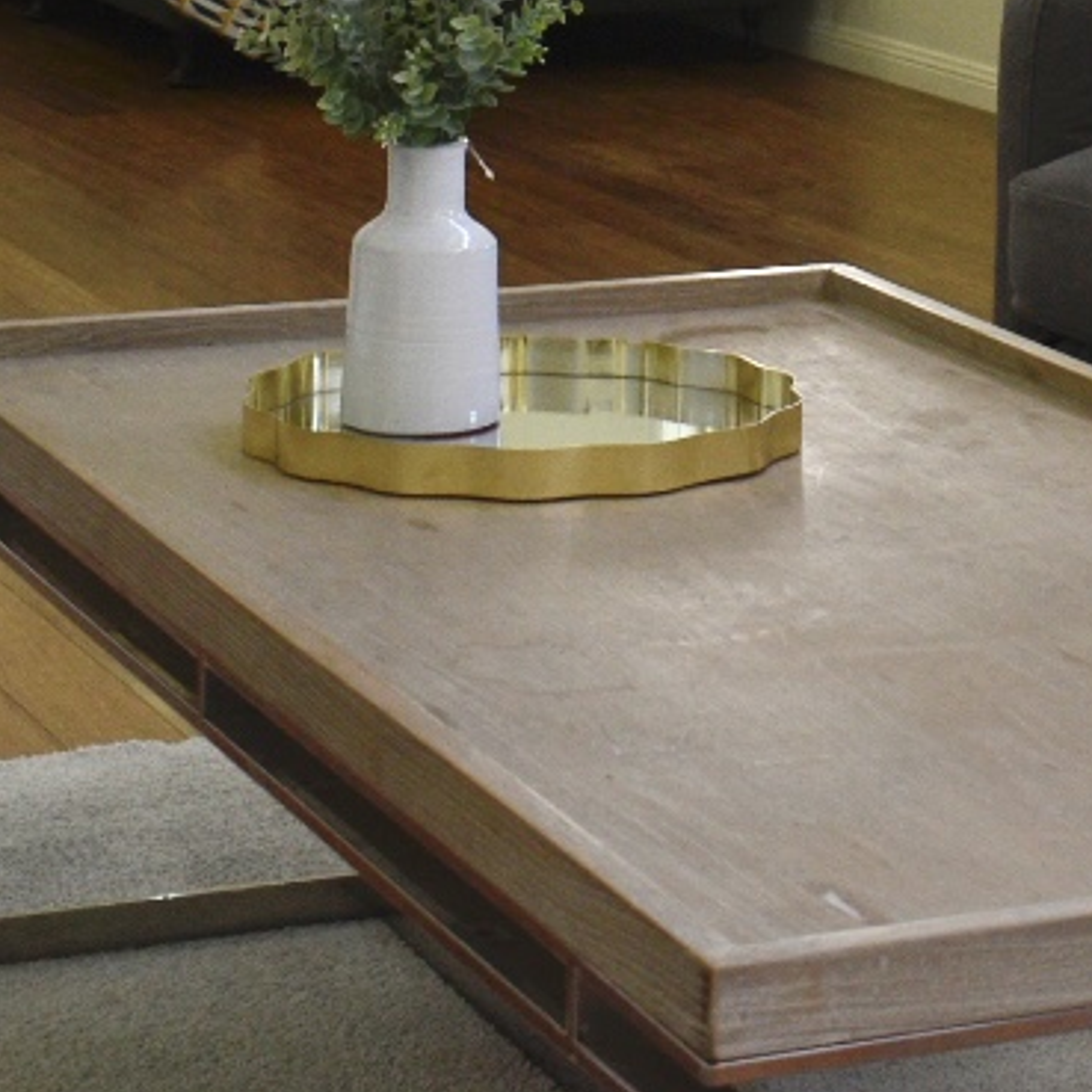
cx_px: 1116
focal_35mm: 129
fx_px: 4599
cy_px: -420
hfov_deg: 13.3
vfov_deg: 13.0
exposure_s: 1/100
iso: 400
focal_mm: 23
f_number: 5
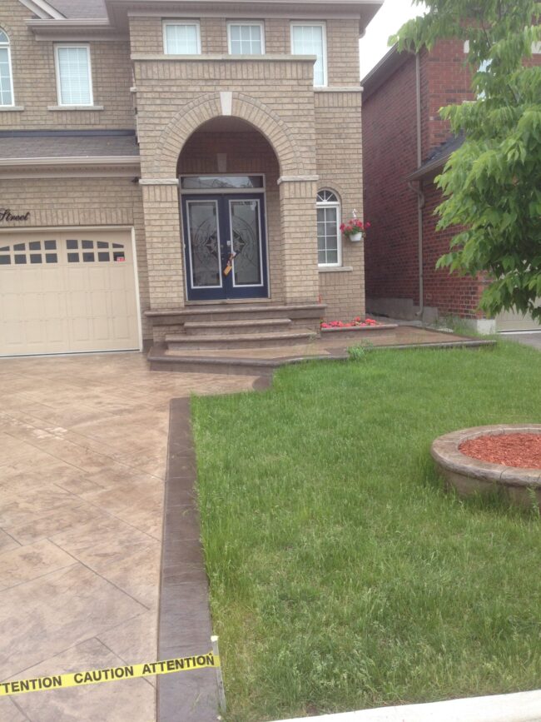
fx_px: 730
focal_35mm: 35
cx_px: 270
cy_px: 361
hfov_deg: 40.7
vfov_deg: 52.6
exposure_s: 1/690
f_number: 2.4
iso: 50
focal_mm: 4.28
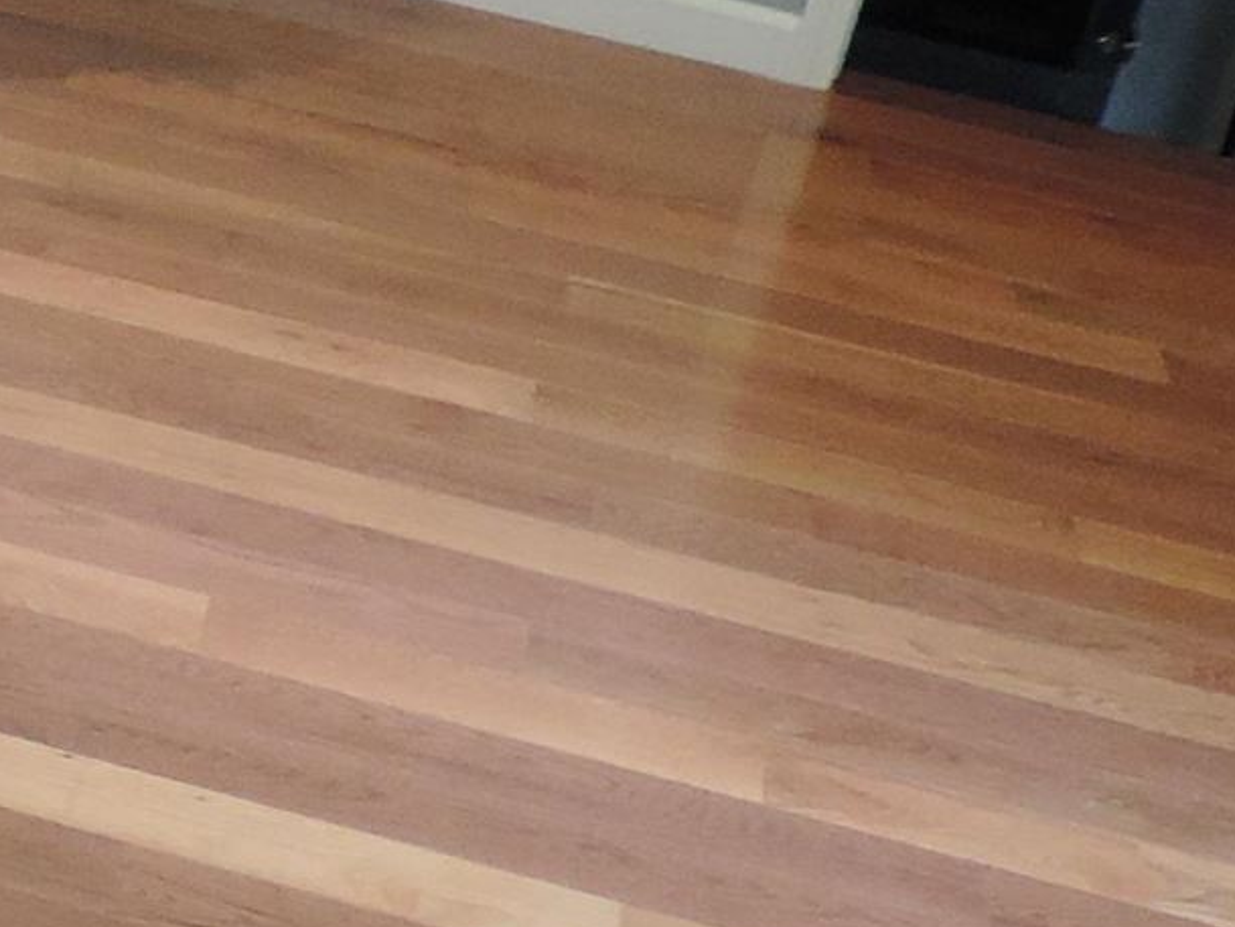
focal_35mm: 121
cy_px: 337
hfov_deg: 14.5
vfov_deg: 12.2
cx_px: -894
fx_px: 4318
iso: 400
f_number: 3
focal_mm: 4.3
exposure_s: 1/30
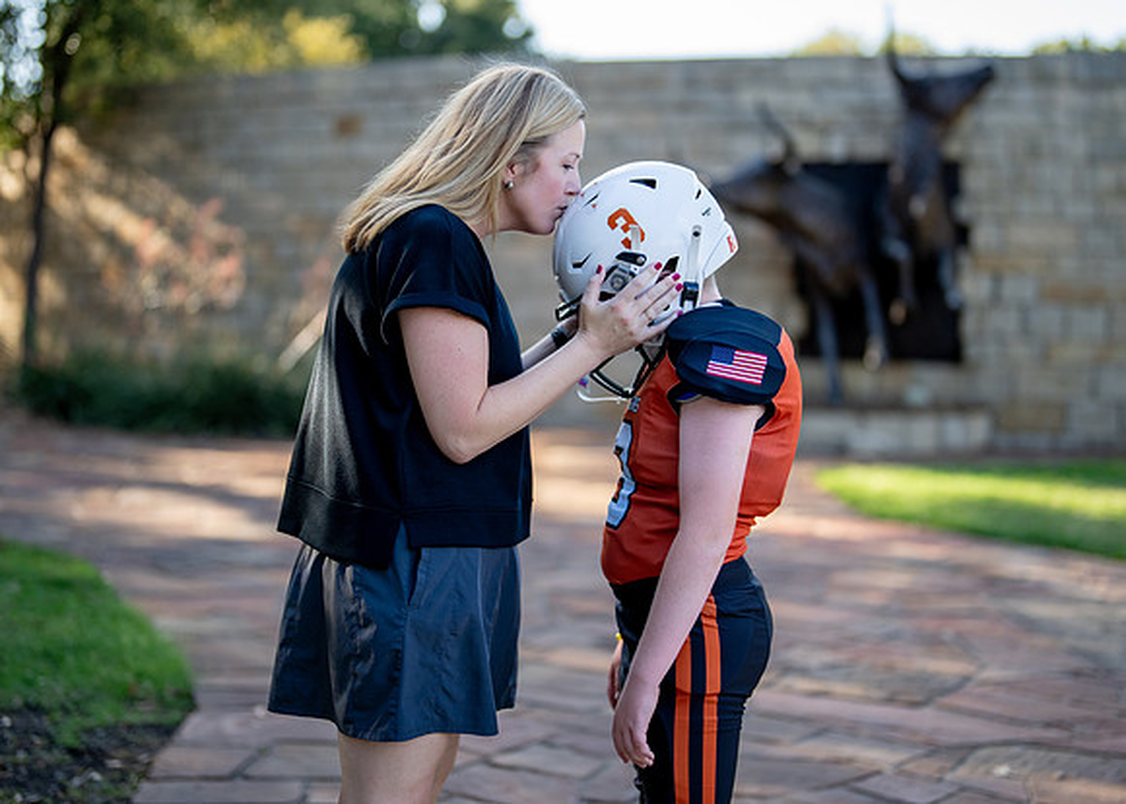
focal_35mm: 61
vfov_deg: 23.2
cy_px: 393
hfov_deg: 32.1
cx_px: 575
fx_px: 1955
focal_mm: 50
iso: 200
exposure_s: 1/2000
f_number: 1.2
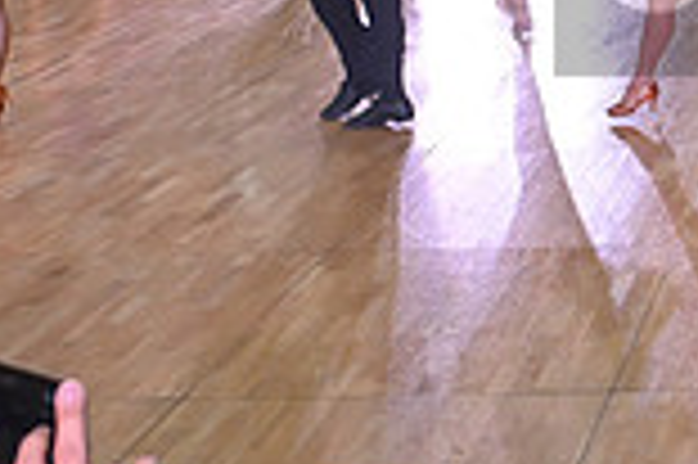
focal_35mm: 90
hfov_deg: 19.7
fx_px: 1743
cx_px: 1045
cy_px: -43
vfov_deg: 14.8
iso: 3200
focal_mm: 24
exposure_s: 1/400
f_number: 5.6
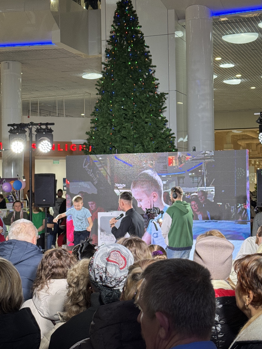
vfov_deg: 29.8
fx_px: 656
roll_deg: +1.0
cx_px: 142
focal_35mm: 65
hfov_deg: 22.6
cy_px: 159
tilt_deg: +2.1
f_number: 1.78
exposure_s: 1/121
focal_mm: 6.76
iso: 64
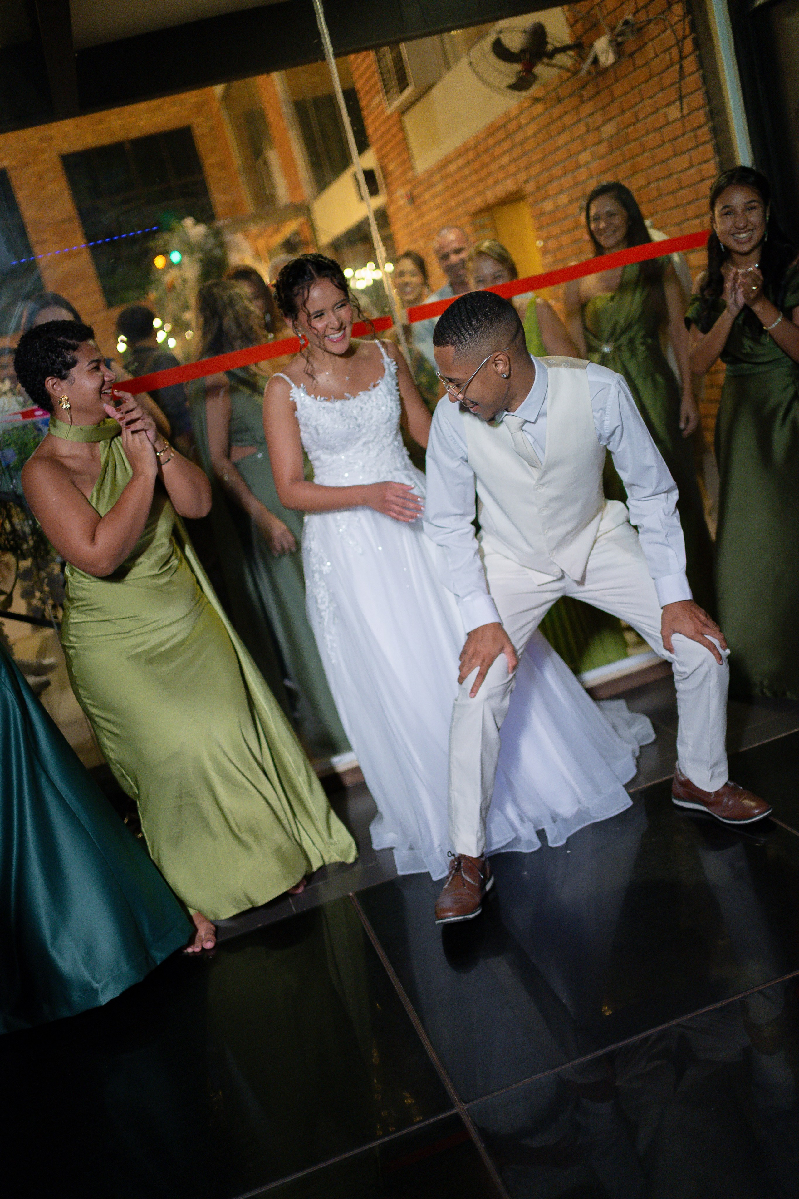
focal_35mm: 35
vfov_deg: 54.4
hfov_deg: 37.9
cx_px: 400
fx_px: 1165
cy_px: 600
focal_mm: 35
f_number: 1.4
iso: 2000
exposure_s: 1/400
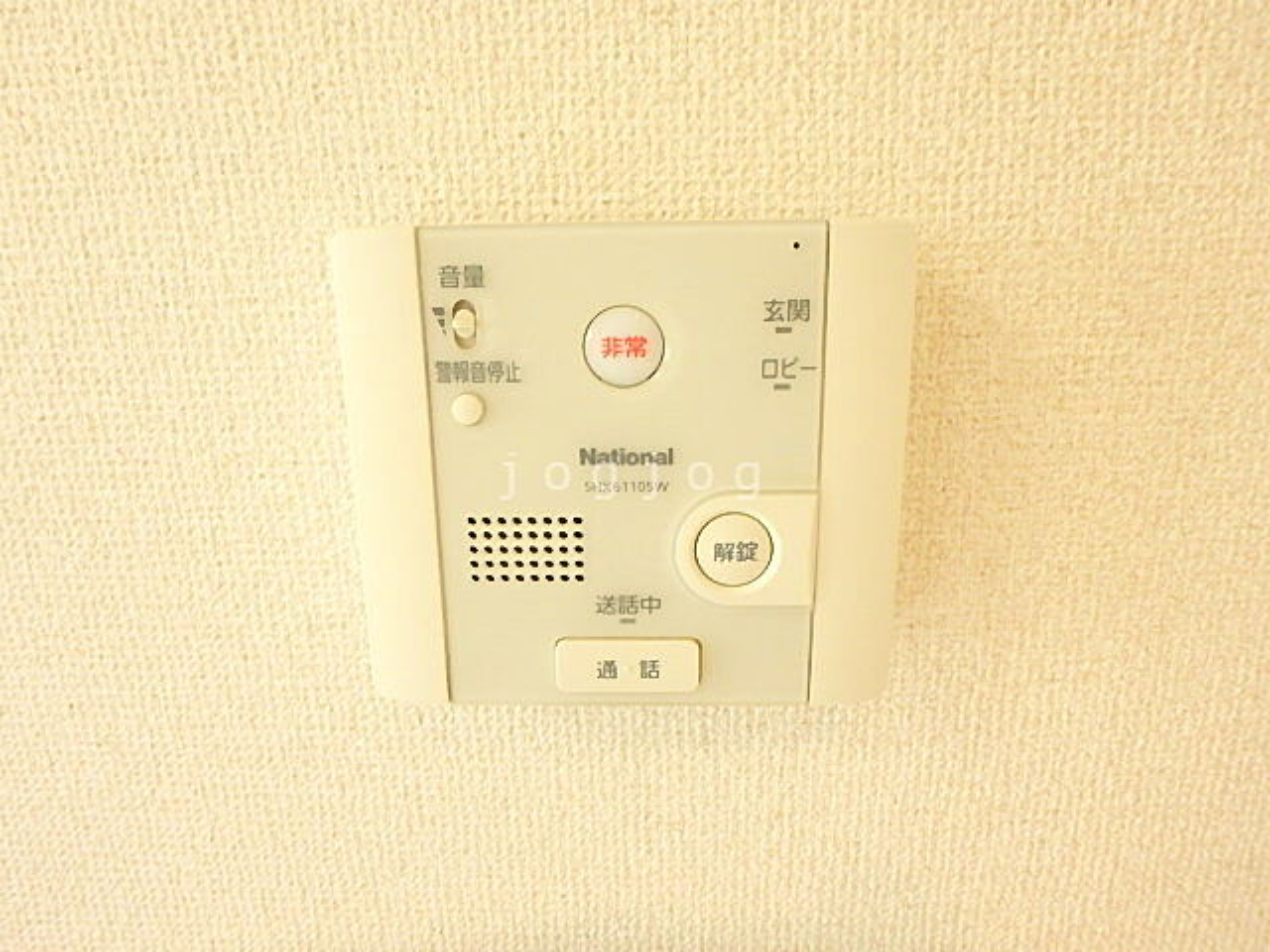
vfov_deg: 63.4
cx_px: 635
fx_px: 770
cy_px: 476
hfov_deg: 79.0
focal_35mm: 21
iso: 500
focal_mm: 3.7
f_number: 3.5
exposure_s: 1/30
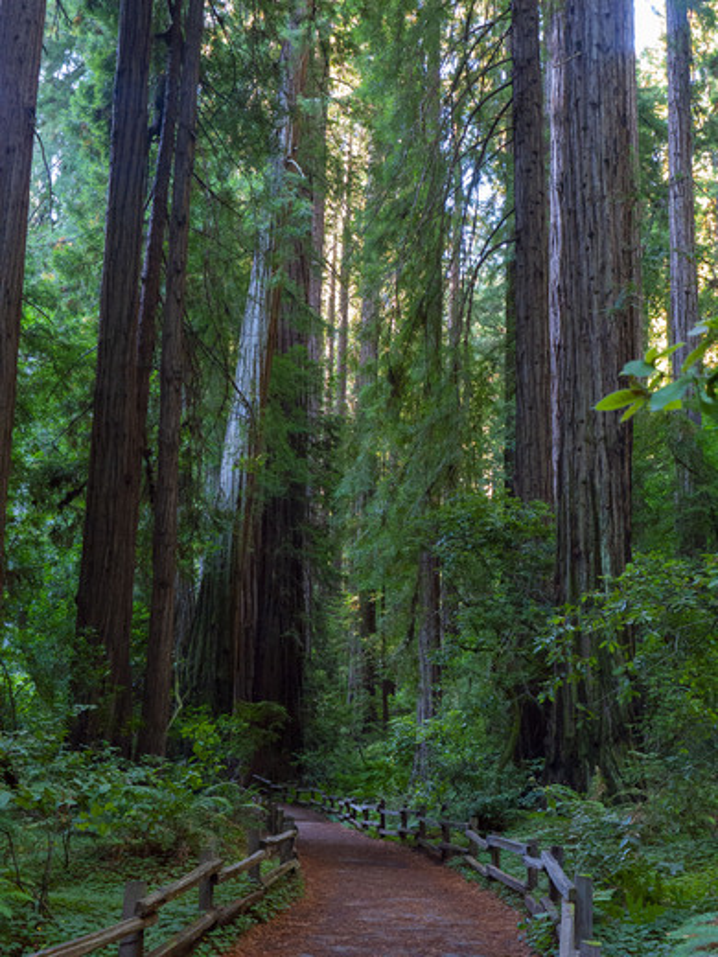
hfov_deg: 31.5
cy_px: 478
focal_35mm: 46
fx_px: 1272
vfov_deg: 41.2
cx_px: 359
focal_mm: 23
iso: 800
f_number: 5.6
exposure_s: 1/13
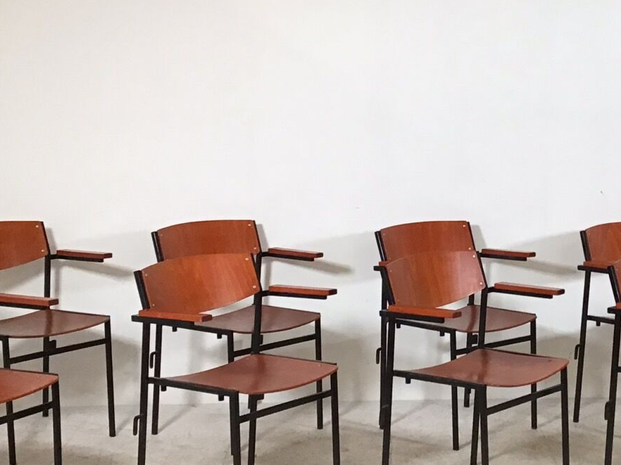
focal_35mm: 72
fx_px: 1291
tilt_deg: -6.9
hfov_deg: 26.3
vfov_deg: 20.4
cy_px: 210
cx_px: 534
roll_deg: +0.7
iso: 80
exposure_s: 1/33
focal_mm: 3.3
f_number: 2.4
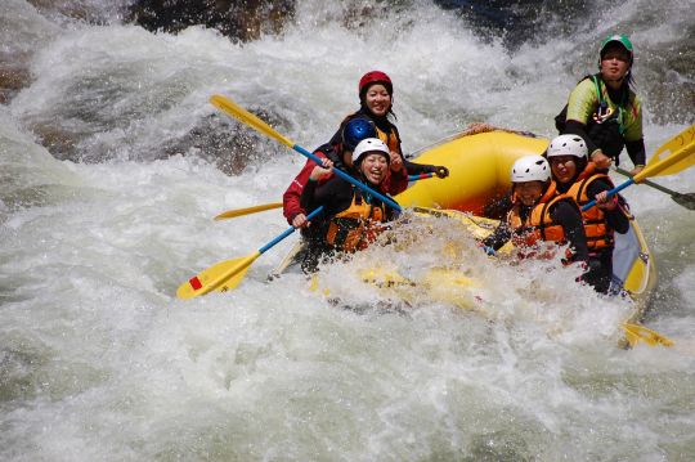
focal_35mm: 300
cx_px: 348
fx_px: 5786
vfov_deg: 4.6
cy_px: 231
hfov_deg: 6.9
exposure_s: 1/1600
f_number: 5.6
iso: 200
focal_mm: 200
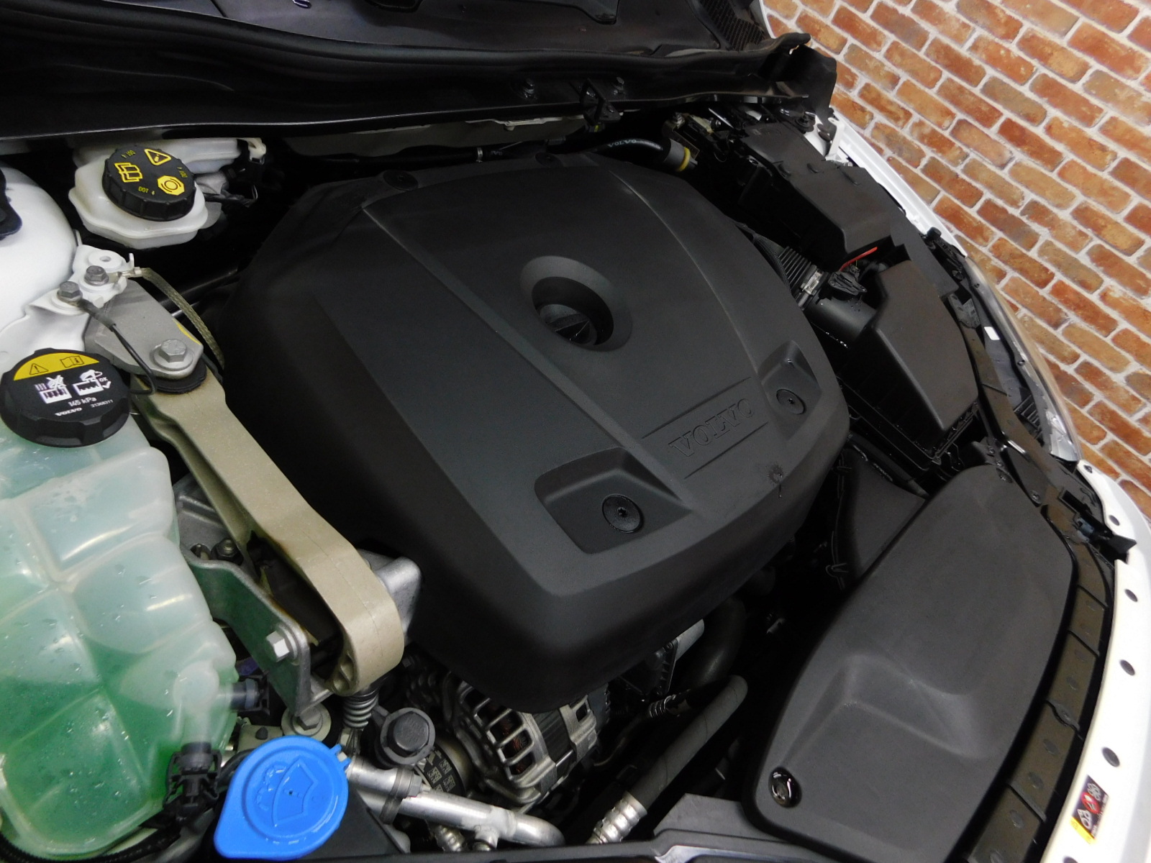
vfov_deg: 58.9
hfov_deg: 73.9
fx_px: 765
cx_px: 576
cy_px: 432
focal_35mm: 23
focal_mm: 4
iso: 220
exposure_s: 1/30
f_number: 3
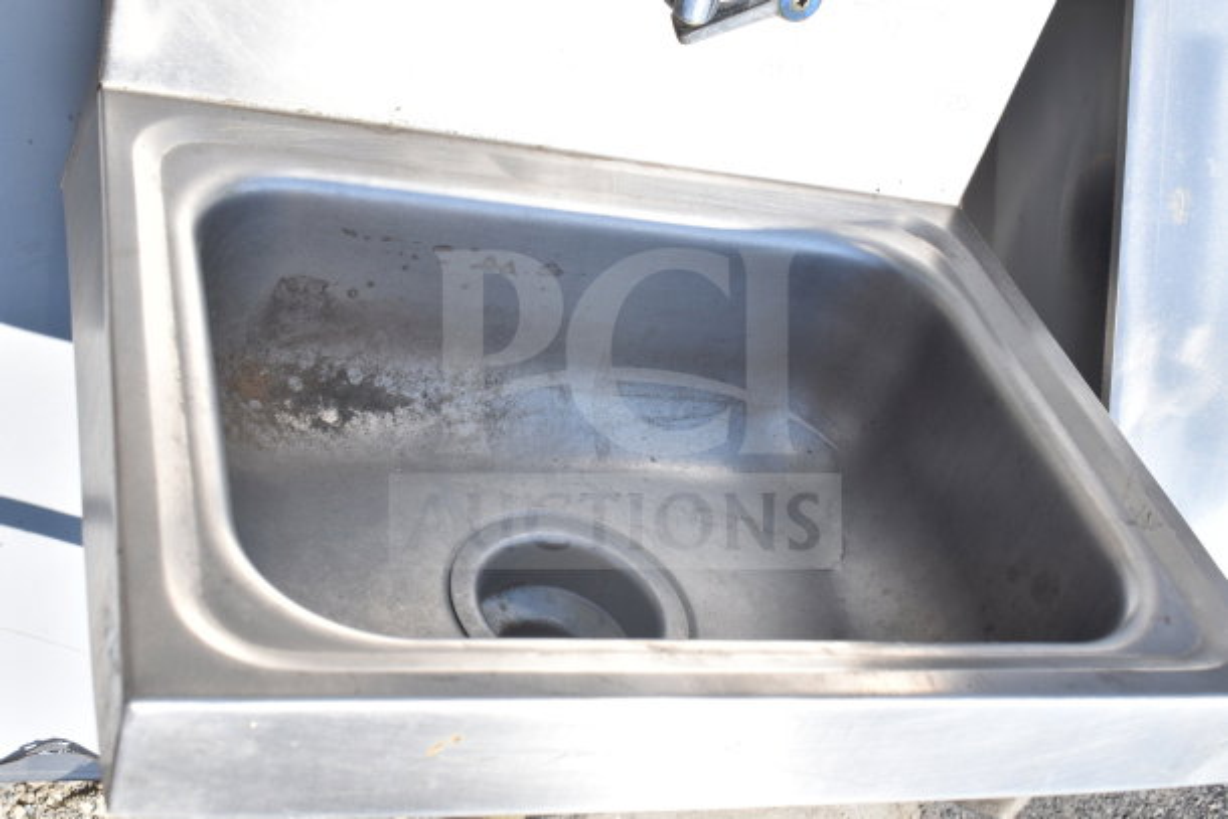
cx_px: 614
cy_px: 410
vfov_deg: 29.0
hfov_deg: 42.3
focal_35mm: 46
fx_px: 1586
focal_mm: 31
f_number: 9
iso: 200
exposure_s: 1/320
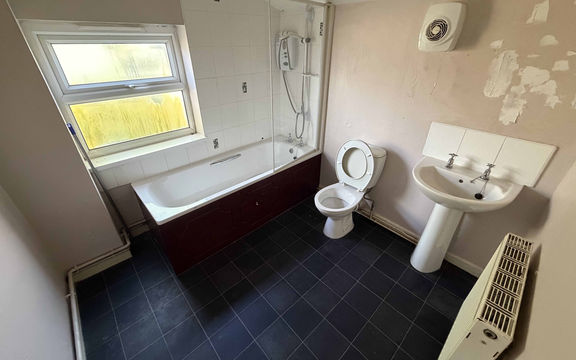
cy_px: 174
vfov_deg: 74.8
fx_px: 235
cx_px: 285
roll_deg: +0.1
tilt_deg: -28.6
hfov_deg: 101.5
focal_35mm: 15
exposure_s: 1/60
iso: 640
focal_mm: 2.22
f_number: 2.2
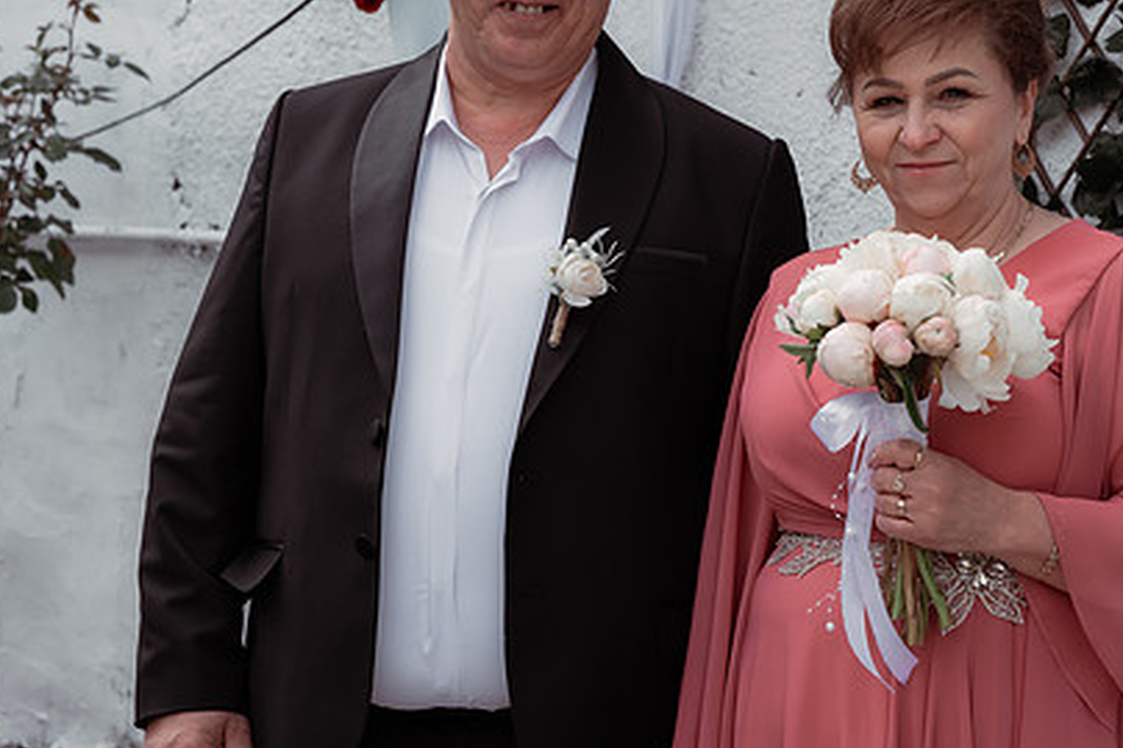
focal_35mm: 122
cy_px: 292
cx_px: 723
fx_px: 3804
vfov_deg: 11.2
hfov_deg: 16.8
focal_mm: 85
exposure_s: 1/400
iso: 320
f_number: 7.1
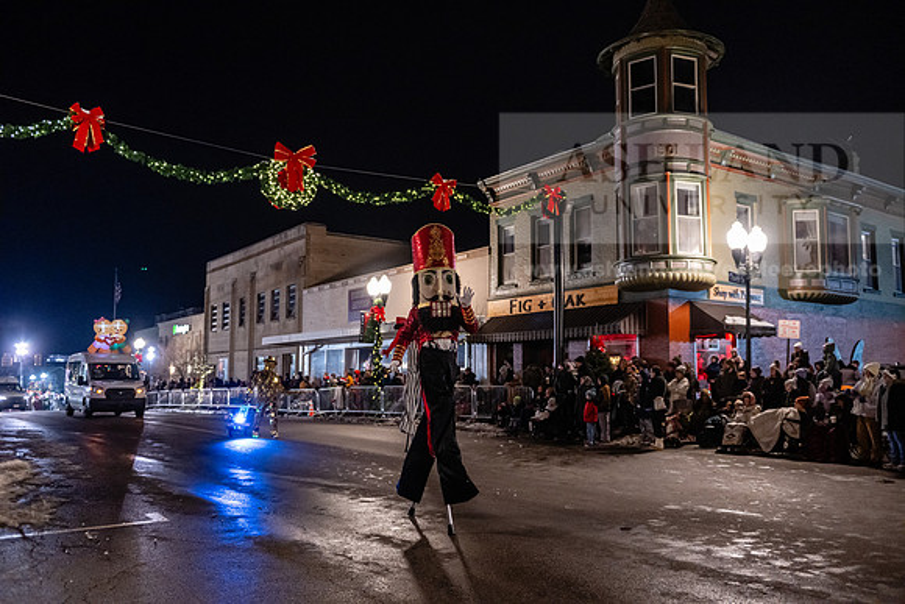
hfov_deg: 58.7
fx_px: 805
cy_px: 302
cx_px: 452
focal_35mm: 32
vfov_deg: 41.1
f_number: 2.8
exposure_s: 1/200
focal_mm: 32
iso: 5000
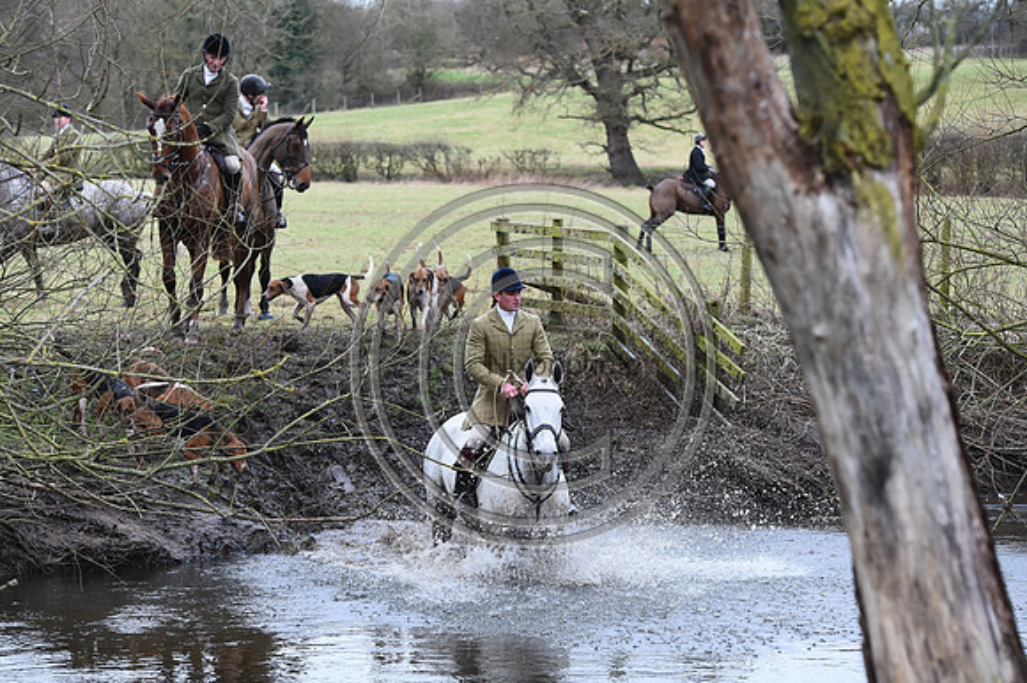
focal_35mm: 116
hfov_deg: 17.7
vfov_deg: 11.8
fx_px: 3307
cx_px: 514
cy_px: 342
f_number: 5.6
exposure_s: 1/1250
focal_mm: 116
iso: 2200
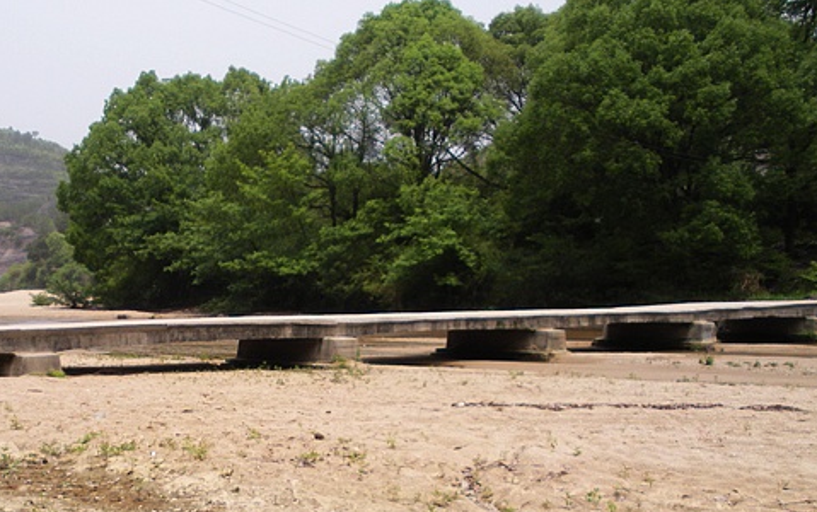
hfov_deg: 35.3
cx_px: 275
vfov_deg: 22.6
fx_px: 1270
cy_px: 363
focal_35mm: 57
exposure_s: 1/750
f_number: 3.5
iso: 64
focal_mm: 6.3
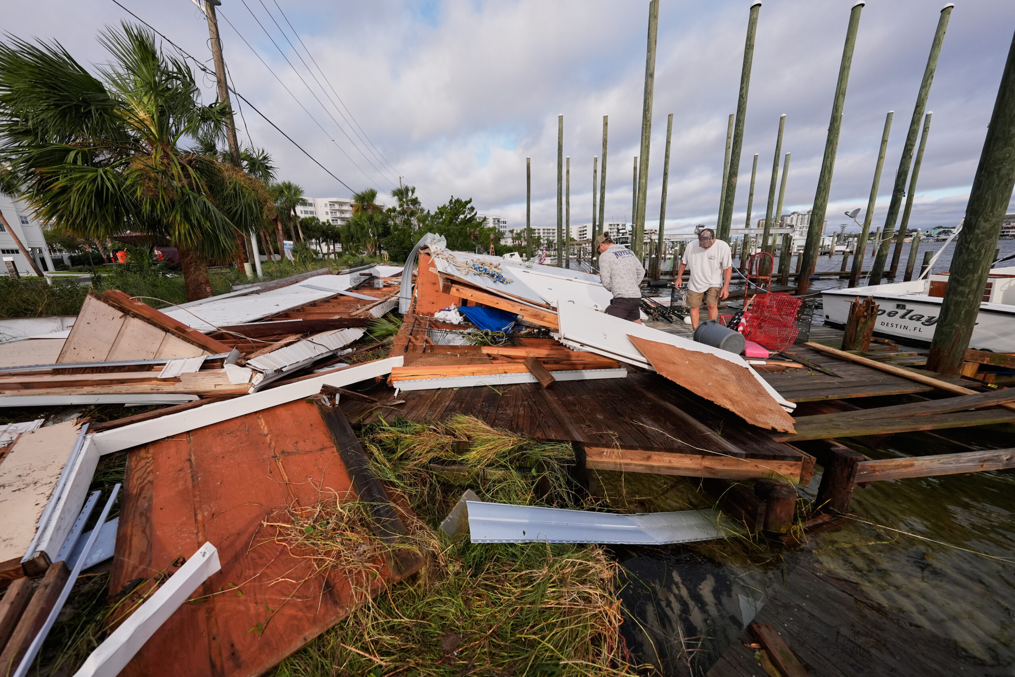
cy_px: 338
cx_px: 508
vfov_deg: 90.0
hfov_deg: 112.6
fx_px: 338
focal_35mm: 12
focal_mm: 12
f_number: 4
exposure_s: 1/6400
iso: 1250
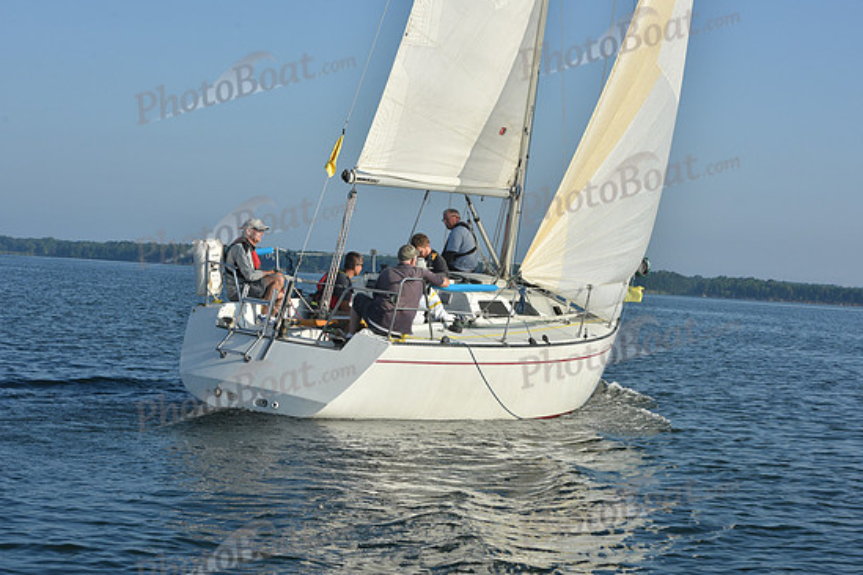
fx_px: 1774
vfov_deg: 18.4
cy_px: 288
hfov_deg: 27.3
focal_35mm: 74
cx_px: 439
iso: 320
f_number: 10
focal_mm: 70
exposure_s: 1/800
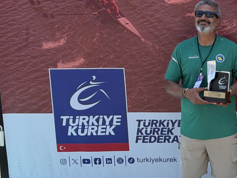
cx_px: 286
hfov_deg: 14.8
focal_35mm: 129
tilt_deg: -8.6
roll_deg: +0.5
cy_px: 73
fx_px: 883
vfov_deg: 11.5
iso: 80
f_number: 1.78
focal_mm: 6.76
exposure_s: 1/2273
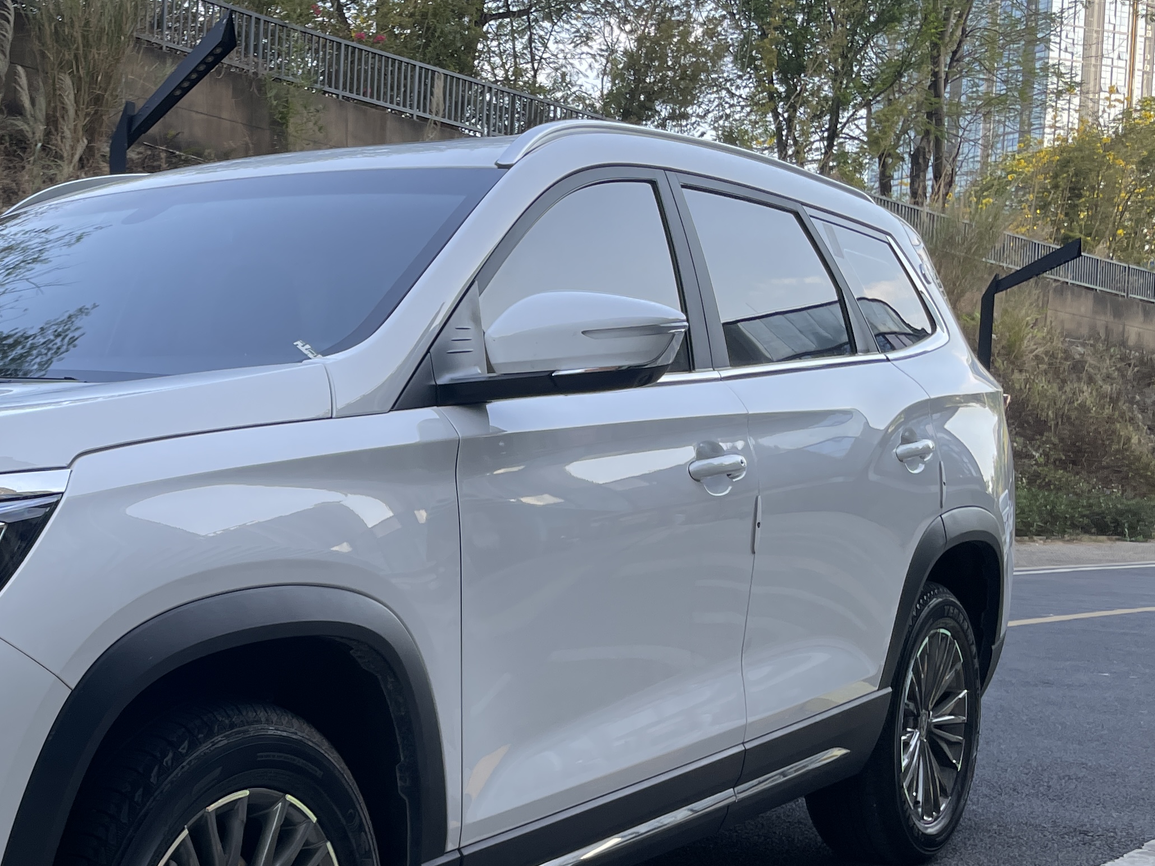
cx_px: 107
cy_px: 629
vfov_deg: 28.2
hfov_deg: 35.2
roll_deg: -0.2
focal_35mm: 51
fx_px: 1702
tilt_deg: -5.8
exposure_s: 1/500
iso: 32
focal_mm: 4.2
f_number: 1.6
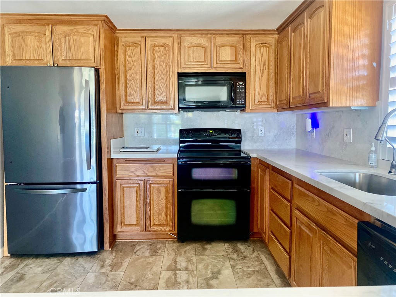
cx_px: 198
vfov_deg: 53.1
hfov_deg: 67.3
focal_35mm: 26
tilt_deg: -4.6
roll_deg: -0.2
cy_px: 148
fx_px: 297
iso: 640
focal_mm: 4.25
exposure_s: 1/35
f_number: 1.8
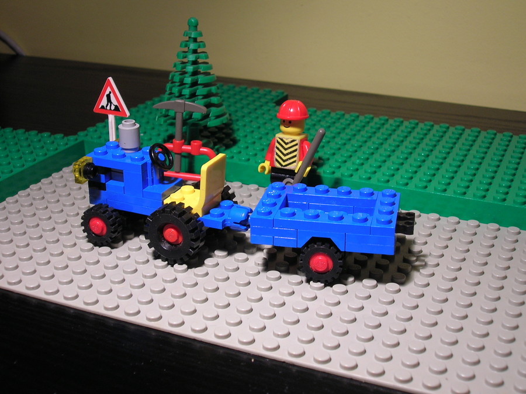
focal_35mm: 50
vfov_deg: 29.1
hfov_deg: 38.2
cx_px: 263
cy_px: 197
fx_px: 759
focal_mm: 8.4
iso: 50
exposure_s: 1/12
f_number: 3.3
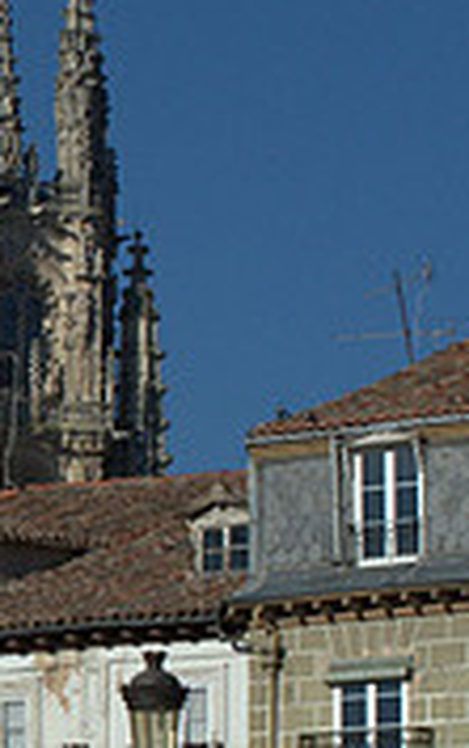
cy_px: 459
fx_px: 6957
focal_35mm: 341
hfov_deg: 3.8
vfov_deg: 6.2
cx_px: -439
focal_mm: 102
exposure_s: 1/1250
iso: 2000
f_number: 20
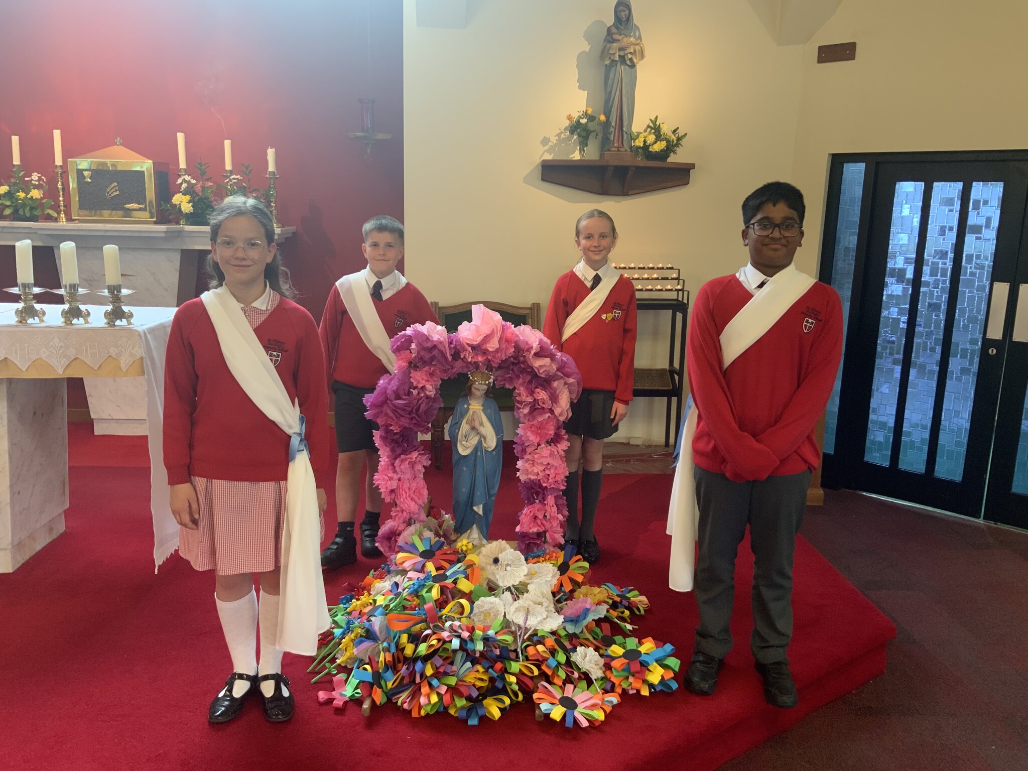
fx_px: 861
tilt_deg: -12.6
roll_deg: -2.1
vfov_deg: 48.2
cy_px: 386
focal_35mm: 29
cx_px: 514
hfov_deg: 61.7
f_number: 1.8
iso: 100
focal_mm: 3
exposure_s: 1/50
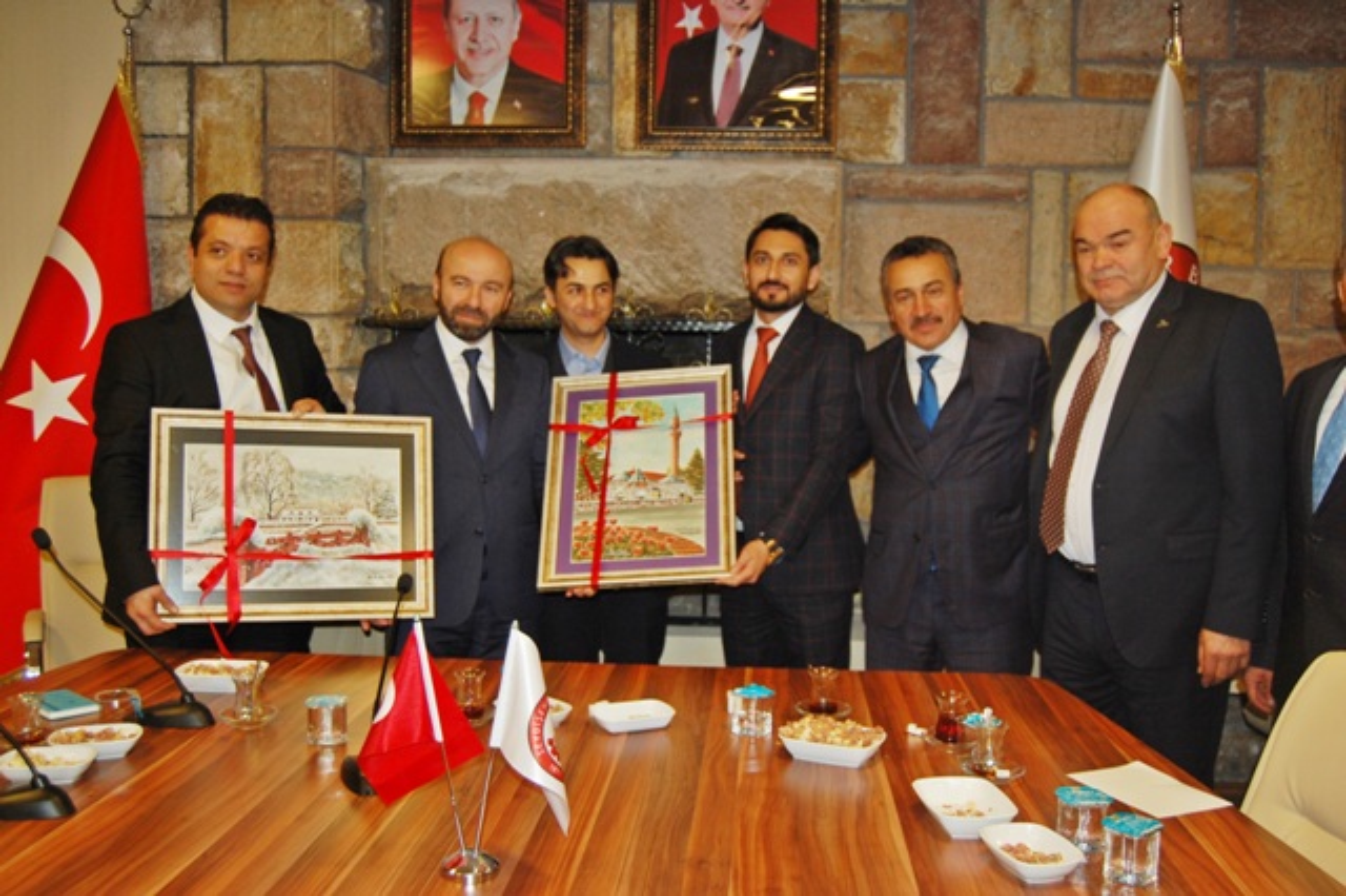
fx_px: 1289
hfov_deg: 55.1
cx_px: 673
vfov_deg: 38.3
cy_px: 448
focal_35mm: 34
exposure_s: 1/60
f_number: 3.8
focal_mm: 23
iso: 400
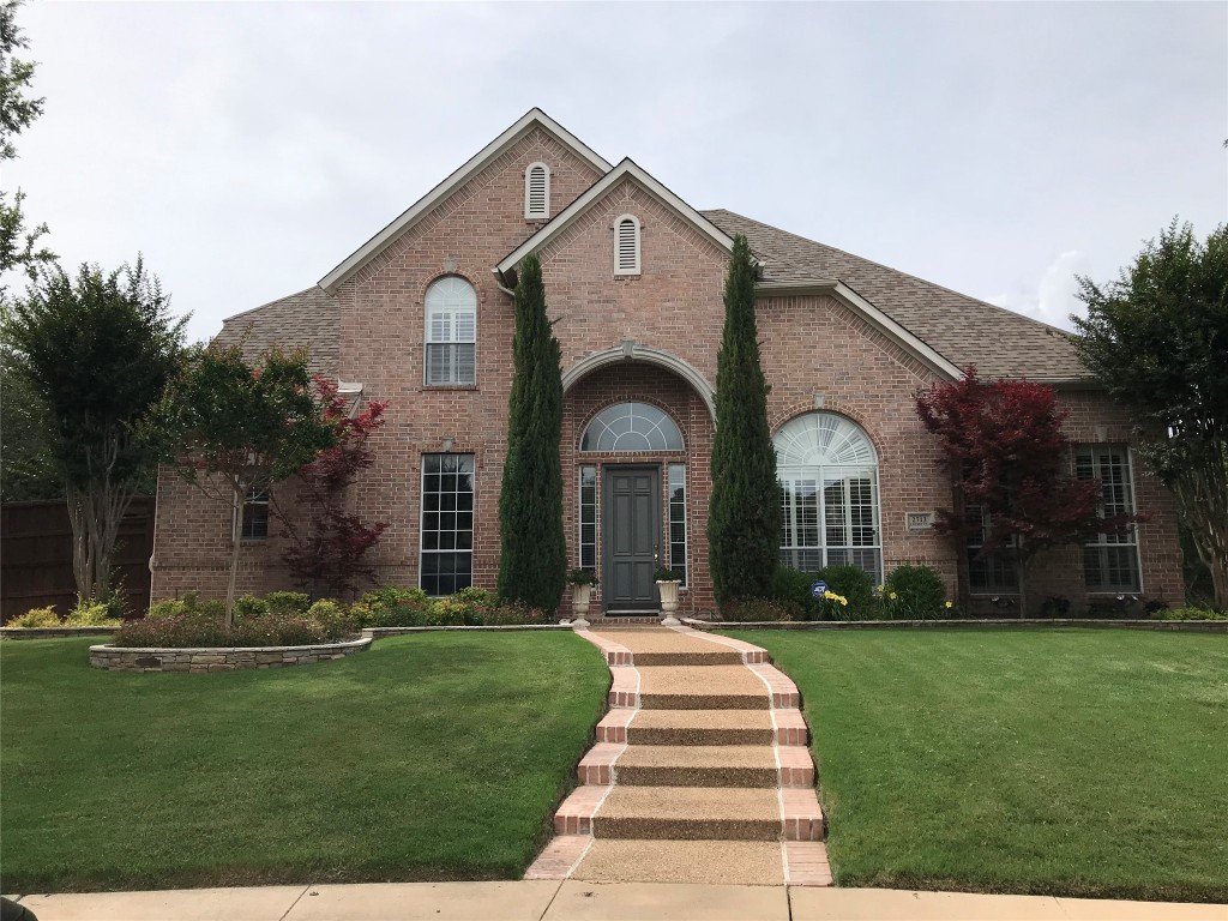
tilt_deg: +9.4
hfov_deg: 63.4
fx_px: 993
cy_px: 460
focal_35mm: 28
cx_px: 614
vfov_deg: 49.7
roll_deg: +0.1
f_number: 1.8
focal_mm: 3.99
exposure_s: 1/3195
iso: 20
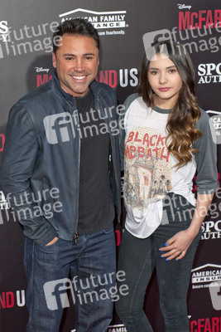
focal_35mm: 70
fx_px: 644
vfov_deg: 28.8
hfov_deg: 19.5
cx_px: 110
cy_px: 166
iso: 400
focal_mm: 70
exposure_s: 1/400
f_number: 4.5
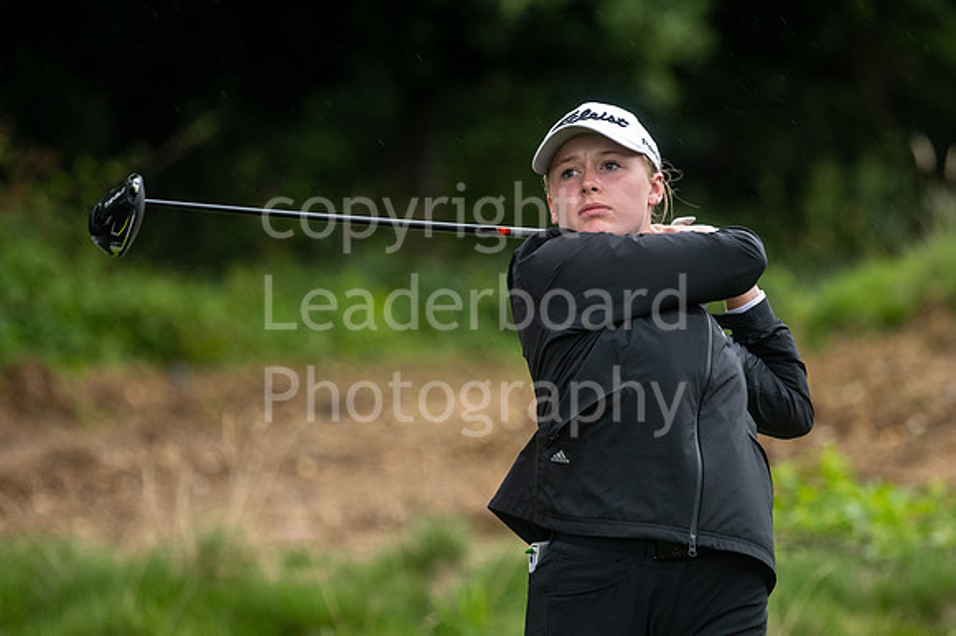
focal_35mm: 548
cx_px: 570
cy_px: 357
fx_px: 14534
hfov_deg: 3.8
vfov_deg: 2.5
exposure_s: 1/400
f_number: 4
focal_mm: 300
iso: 320
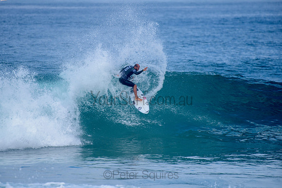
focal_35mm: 546
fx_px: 4274
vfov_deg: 2.5
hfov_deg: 3.8
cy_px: 88
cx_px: 132
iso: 250
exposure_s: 1/2000
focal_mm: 500
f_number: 5.6
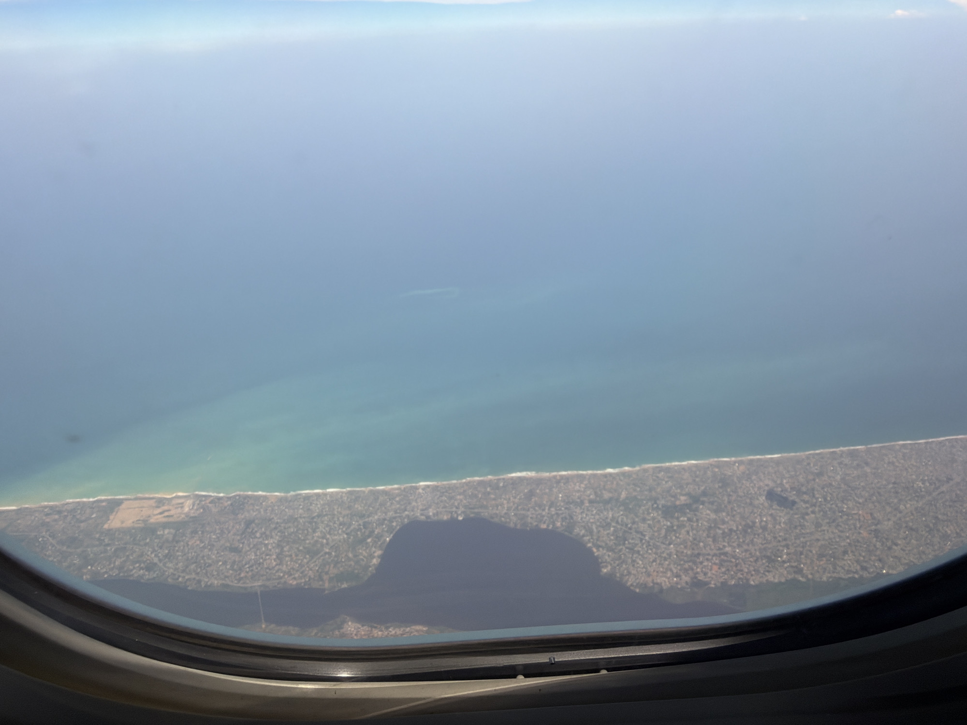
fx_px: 698
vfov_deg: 54.9
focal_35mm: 25
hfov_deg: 69.4
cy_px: 362
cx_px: 484
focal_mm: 2.22
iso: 32
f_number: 2.2
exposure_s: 1/777
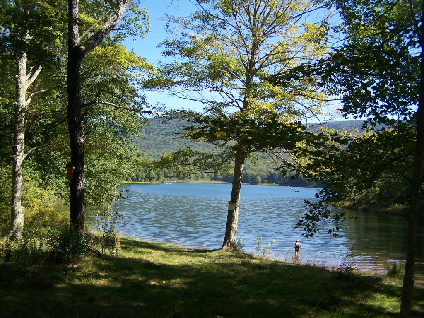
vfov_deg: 37.7
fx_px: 465
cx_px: 212
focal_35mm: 38
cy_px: 159
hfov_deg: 49.0
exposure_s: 1/500
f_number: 2.8
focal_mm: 6.3
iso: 80
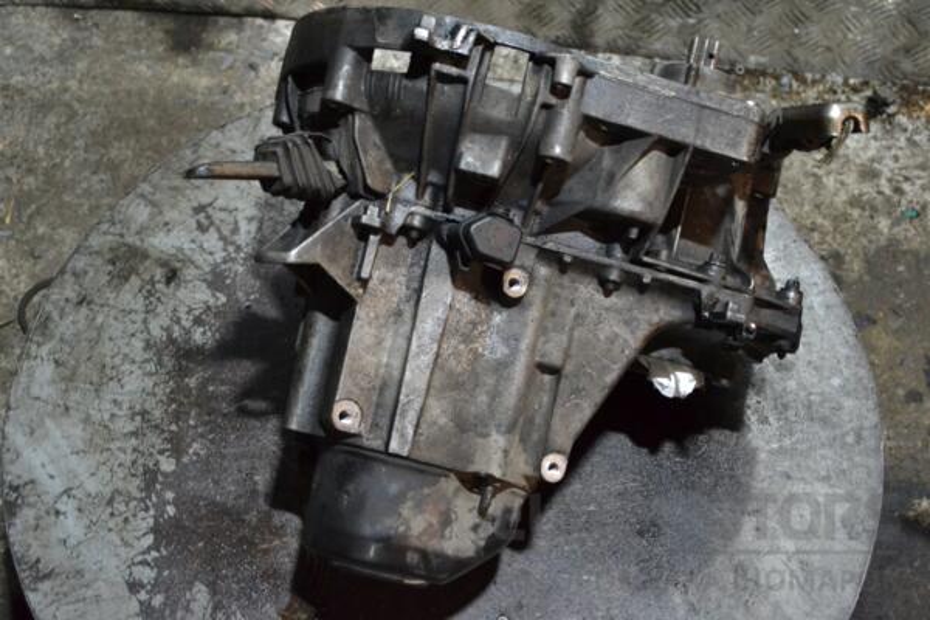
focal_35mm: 54
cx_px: 465
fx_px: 1395
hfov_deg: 36.9
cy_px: 310
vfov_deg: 25.1
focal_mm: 36
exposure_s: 1/30
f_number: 5
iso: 2200
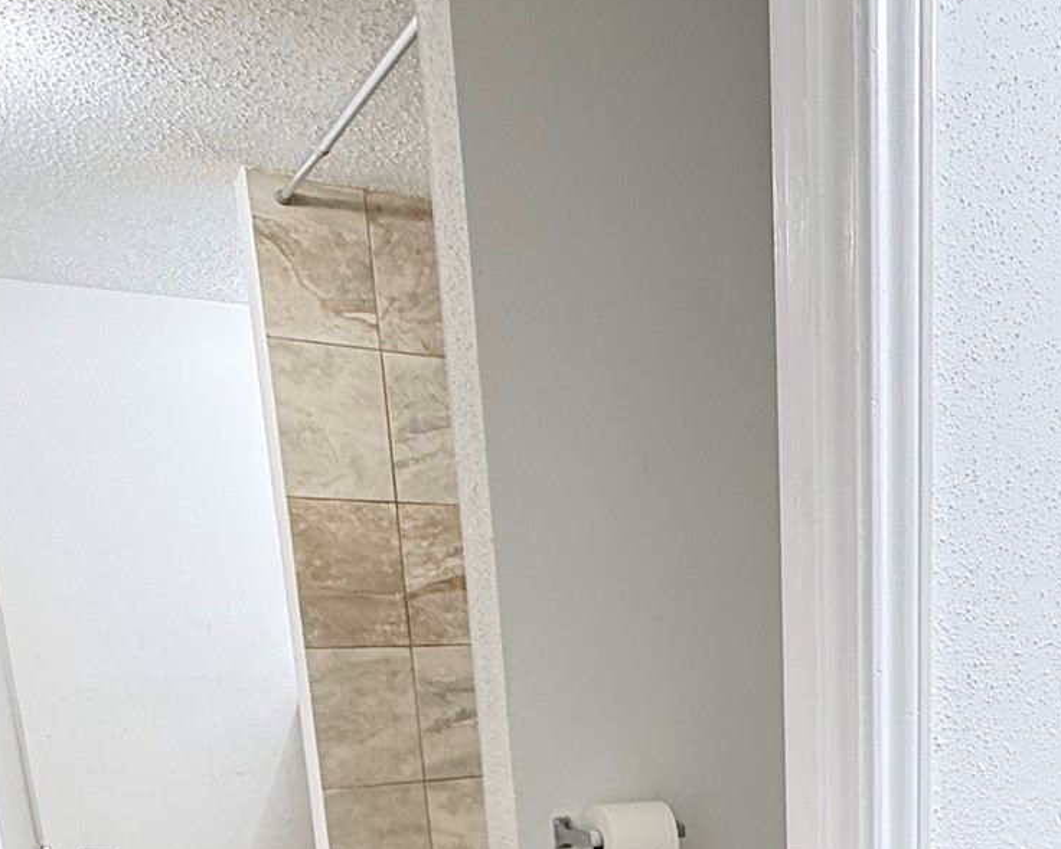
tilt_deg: -14.3
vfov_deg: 34.8
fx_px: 1193
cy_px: 889
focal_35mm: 38
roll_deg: -0.2
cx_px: 951
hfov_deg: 43.8
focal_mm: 2.22
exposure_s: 1/60
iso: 200
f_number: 2.2
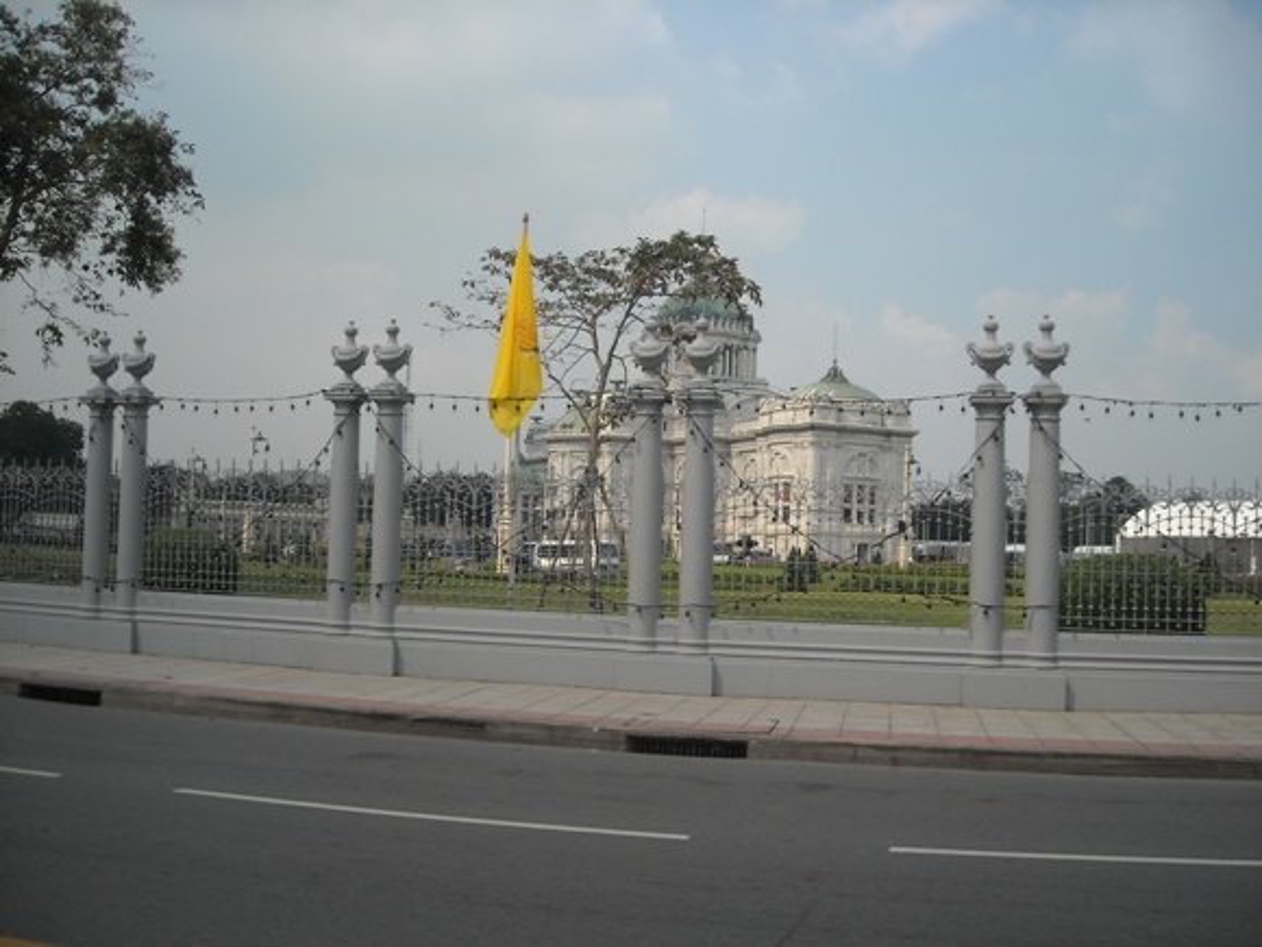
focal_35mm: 35
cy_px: 474
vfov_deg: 40.7
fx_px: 1276
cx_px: 631
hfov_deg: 52.6
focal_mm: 5.7
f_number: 5.6
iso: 64
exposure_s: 1/369
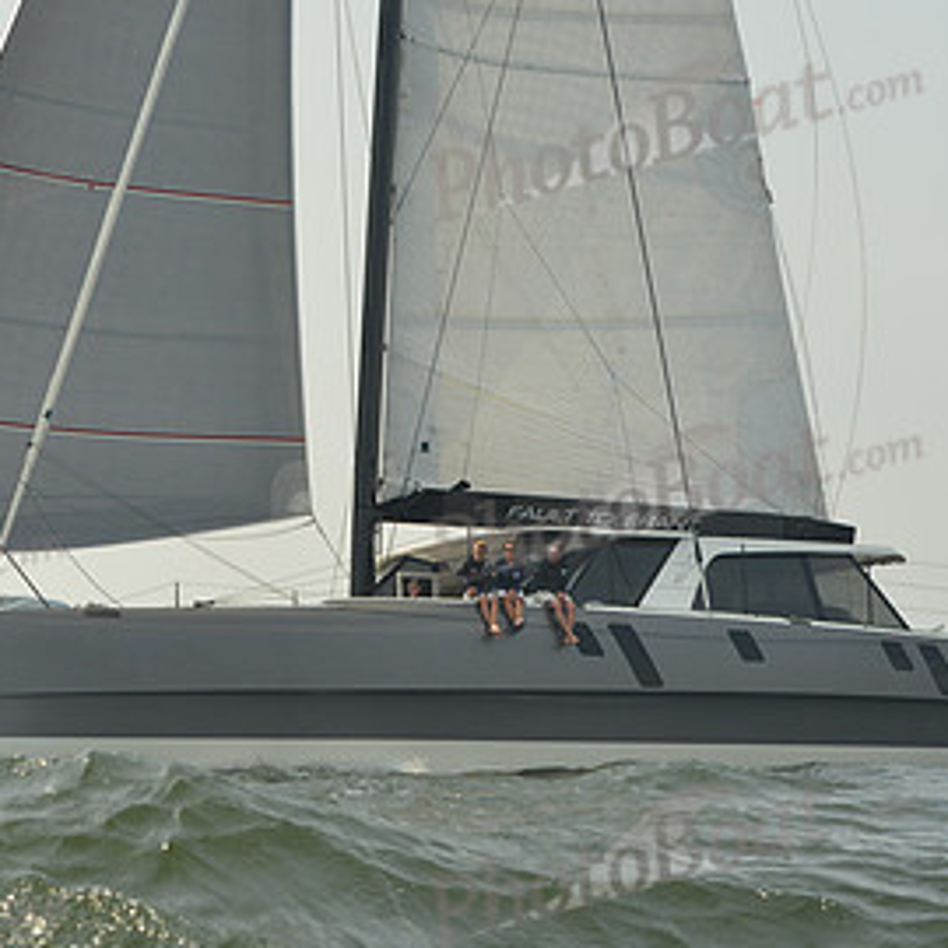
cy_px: 363
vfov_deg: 13.6
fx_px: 3966
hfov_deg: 13.6
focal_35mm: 128
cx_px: 249
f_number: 8
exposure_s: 1/1250
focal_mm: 70
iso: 320
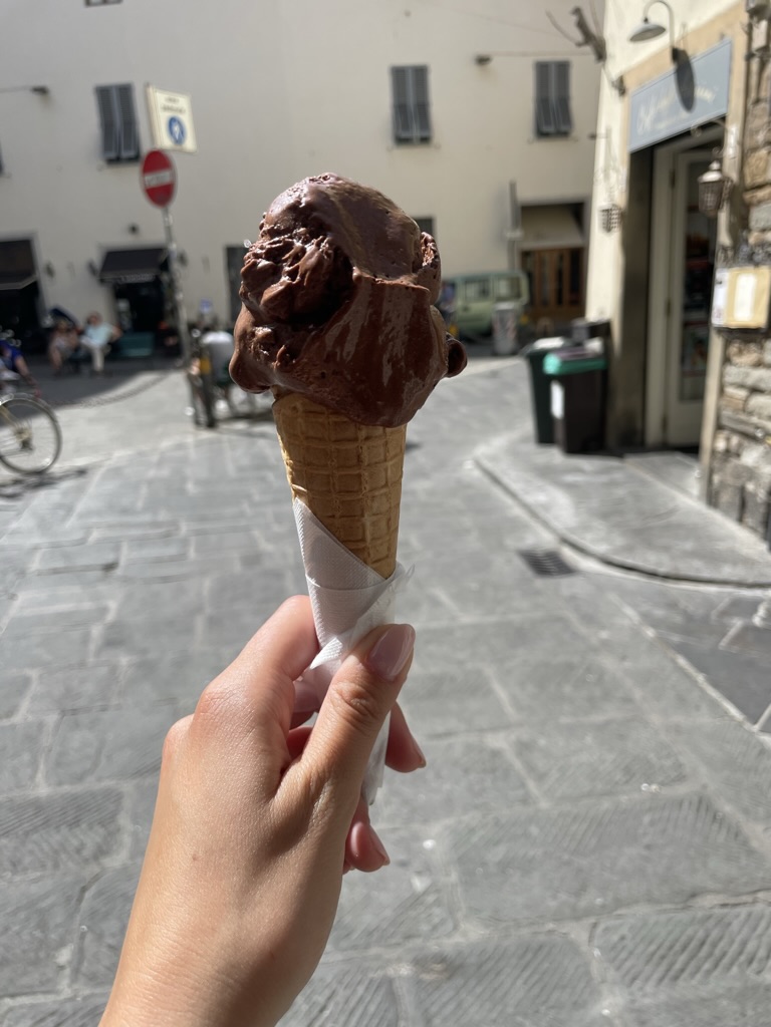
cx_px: 386
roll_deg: +4.8
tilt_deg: -16.3
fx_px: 772
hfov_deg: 53.1
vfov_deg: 67.3
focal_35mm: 26
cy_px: 514
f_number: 1.6
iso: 32
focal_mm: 4.2
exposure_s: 1/2398
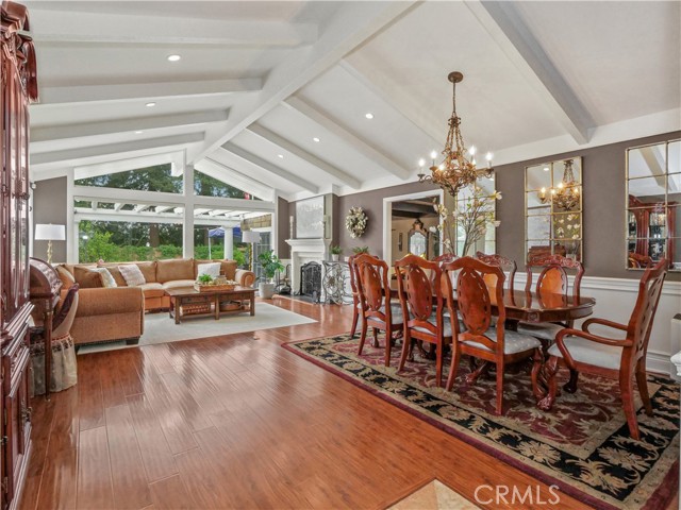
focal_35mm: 16
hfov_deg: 94.5
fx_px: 315
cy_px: 255
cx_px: 340
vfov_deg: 78.1
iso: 1600
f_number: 8
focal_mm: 8
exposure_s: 1/30
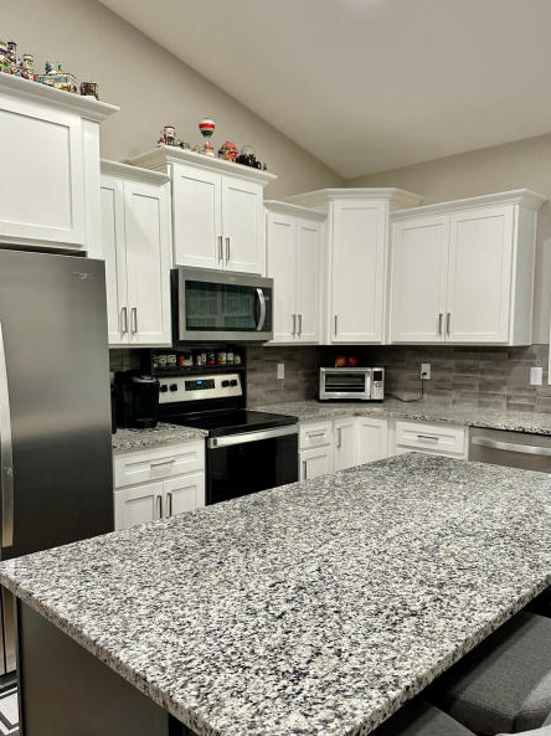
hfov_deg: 51.3
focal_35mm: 27
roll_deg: +0.5
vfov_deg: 65.3
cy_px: 388
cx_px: 278
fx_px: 574
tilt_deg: -5.4
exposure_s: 1/60
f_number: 1.78
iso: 200
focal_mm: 6.86
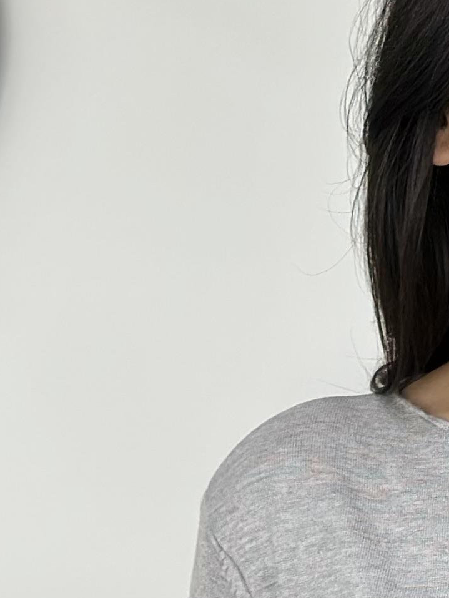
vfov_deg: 9.7
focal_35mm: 202
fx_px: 3492
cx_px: 691
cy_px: 617
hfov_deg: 7.2
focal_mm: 6.86
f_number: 1.78
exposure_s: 1/50
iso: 80
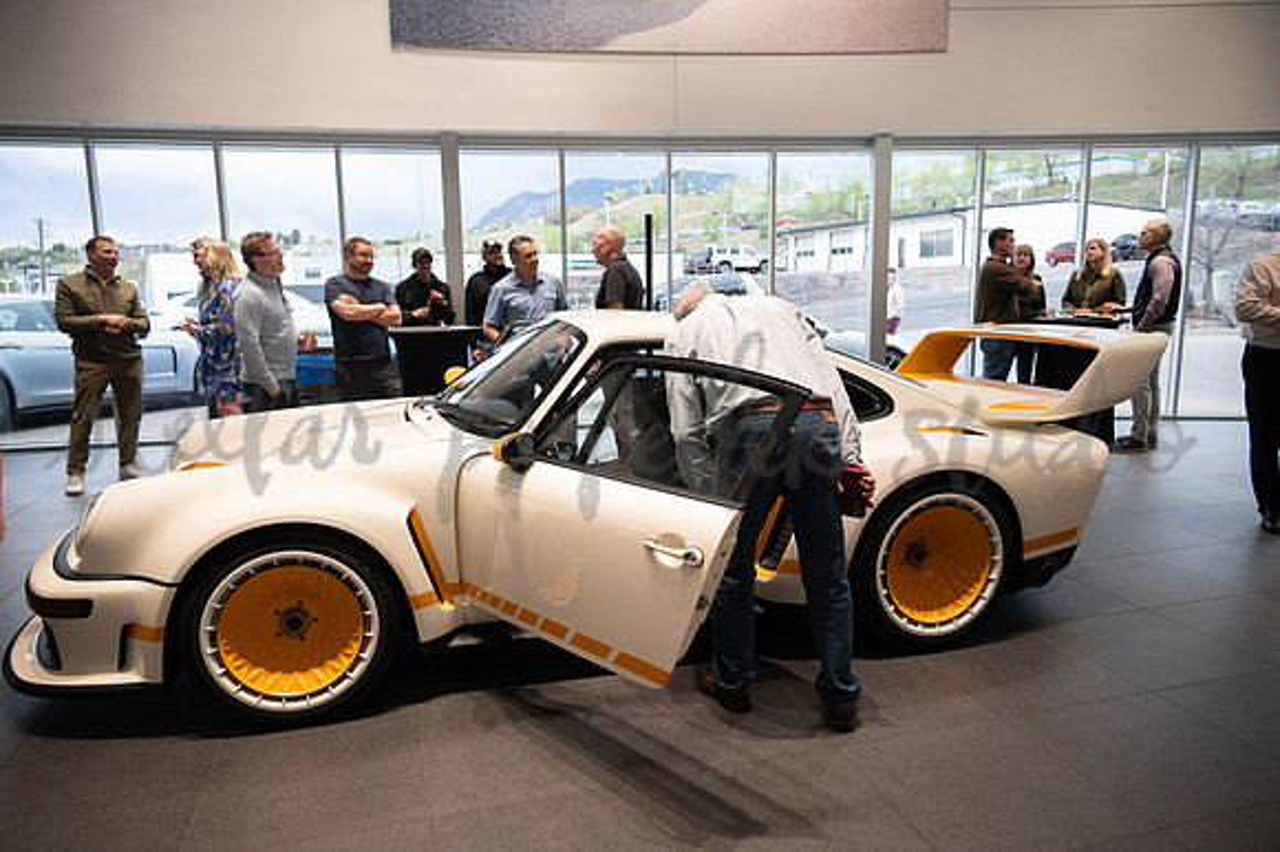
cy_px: 426
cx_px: 640
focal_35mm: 24
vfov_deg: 53.1
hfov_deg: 73.8
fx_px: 853
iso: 4000
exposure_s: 1/200
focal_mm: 24
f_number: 4
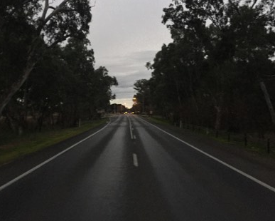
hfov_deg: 47.9
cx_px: 125
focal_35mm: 38
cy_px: 97
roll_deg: -0.4
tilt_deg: +3.6
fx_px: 309
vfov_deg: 39.1
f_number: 2.2
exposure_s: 1/15
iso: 400
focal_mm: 4.15
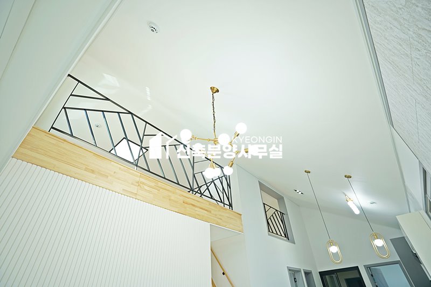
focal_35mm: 17
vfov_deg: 70.4
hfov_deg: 93.3
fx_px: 203
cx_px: 216
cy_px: 144
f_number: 4.5
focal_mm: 17
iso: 250
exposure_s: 1/50
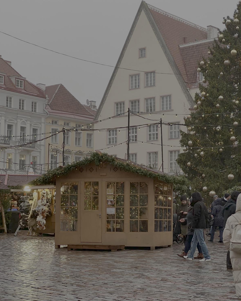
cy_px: 161
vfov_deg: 23.6
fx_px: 722
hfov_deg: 18.9
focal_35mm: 81
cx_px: 119
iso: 100
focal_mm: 9
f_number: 2.8
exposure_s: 1/100
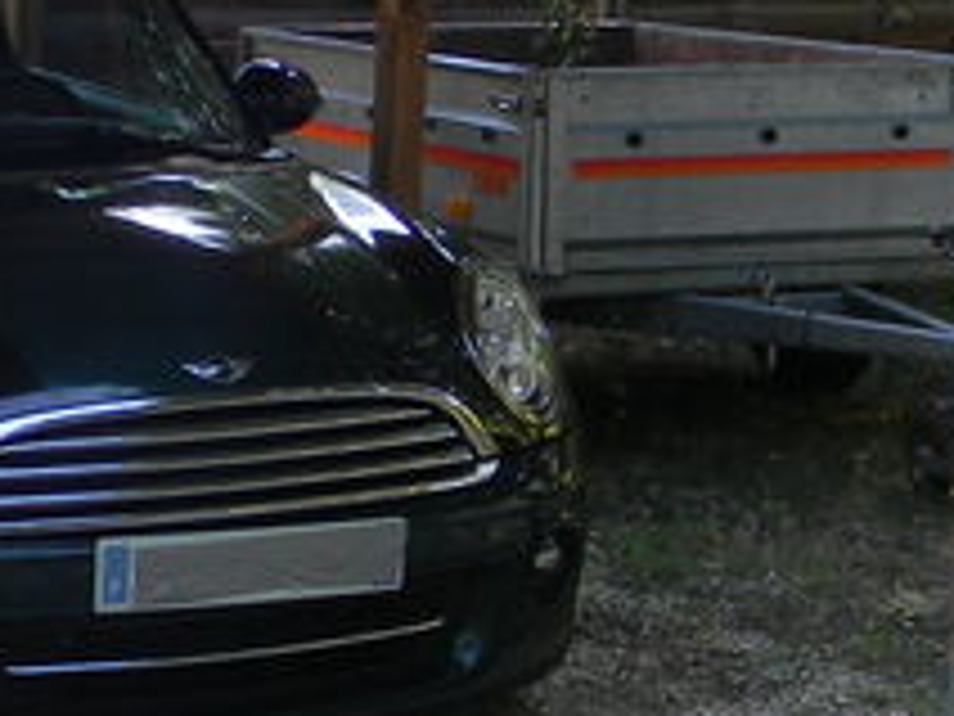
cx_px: -4
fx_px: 3638
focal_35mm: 132
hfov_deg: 14.7
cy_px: 383
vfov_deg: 11.2
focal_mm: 5
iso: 80
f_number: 3.5
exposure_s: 1/49.2
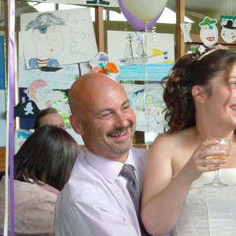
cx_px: 209
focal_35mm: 102
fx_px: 787
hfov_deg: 16.8
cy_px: 186
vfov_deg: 16.9
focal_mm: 8.8
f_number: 3.8
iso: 200
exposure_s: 1/20
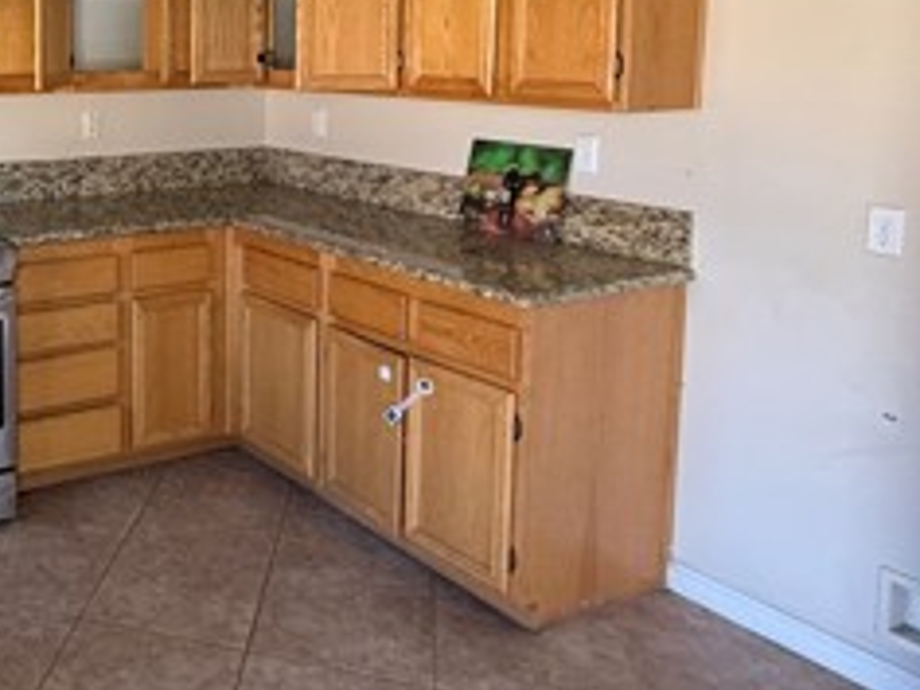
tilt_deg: -4.9
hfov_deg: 43.9
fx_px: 1010
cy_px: 133
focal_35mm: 38
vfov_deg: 36.4
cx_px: 62
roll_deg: -0.1
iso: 320
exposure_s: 1/60
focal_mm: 2.22
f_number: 2.2
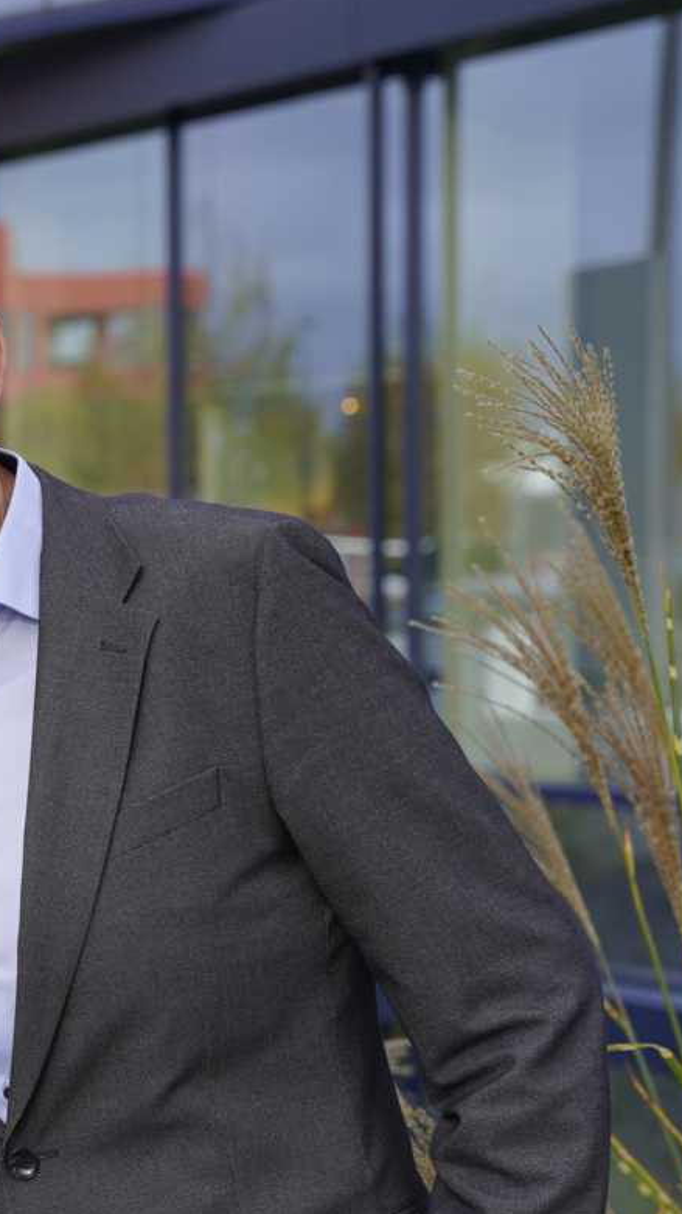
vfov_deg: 18.5
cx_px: -308
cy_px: 804
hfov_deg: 10.2
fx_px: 3706
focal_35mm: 115
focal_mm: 53.1
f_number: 4
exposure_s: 1/200
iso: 100
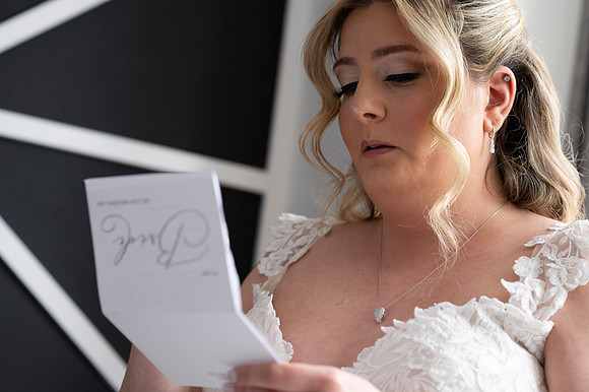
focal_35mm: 85
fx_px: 1390
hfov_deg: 23.9
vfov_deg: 16.1
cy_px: 196
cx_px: 294
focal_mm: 85
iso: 1600
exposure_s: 1/640
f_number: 4
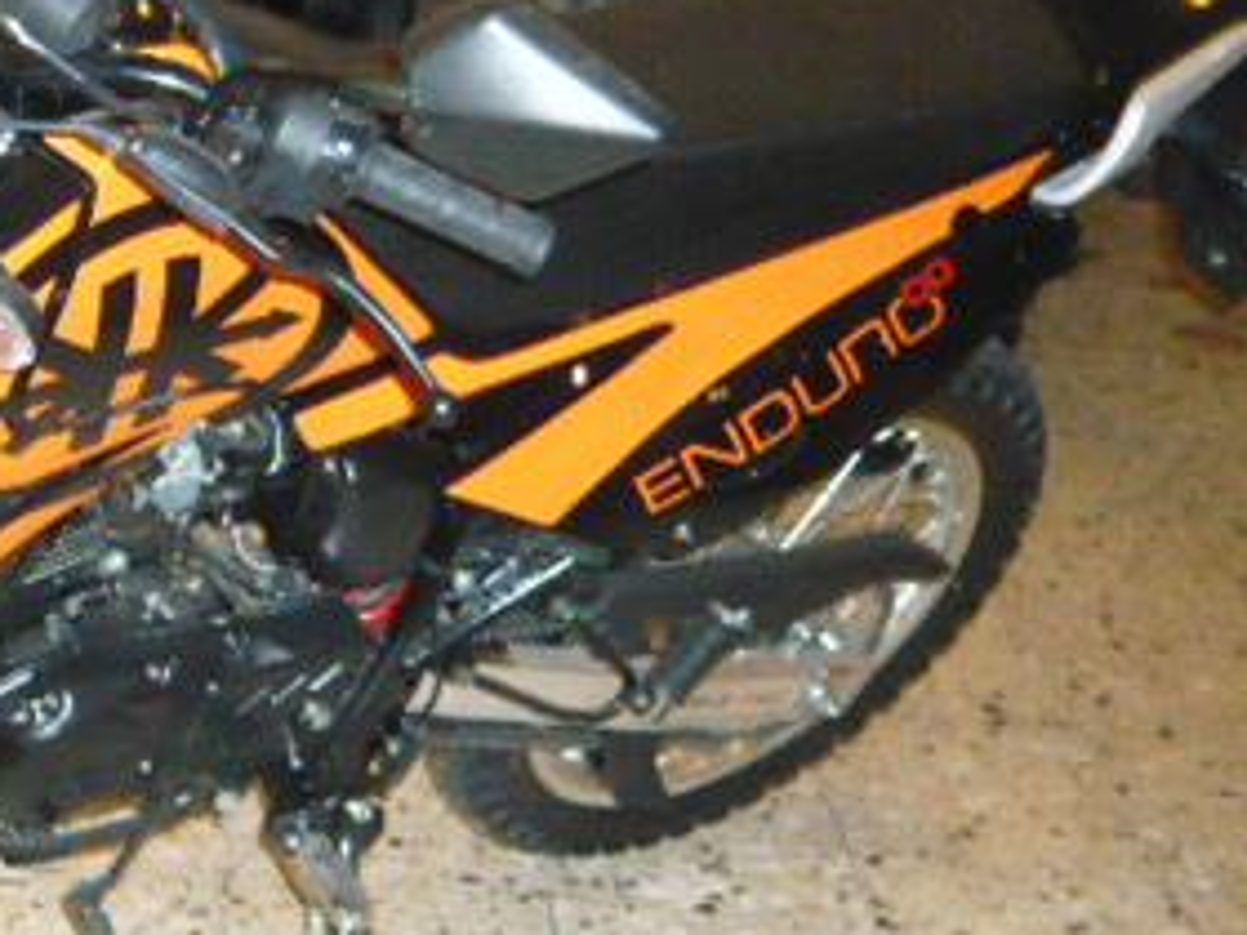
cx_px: -98
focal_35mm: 64
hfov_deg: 27.8
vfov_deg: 22.9
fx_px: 2306
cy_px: 405
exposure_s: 1/30
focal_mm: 4.6
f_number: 2.8
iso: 640
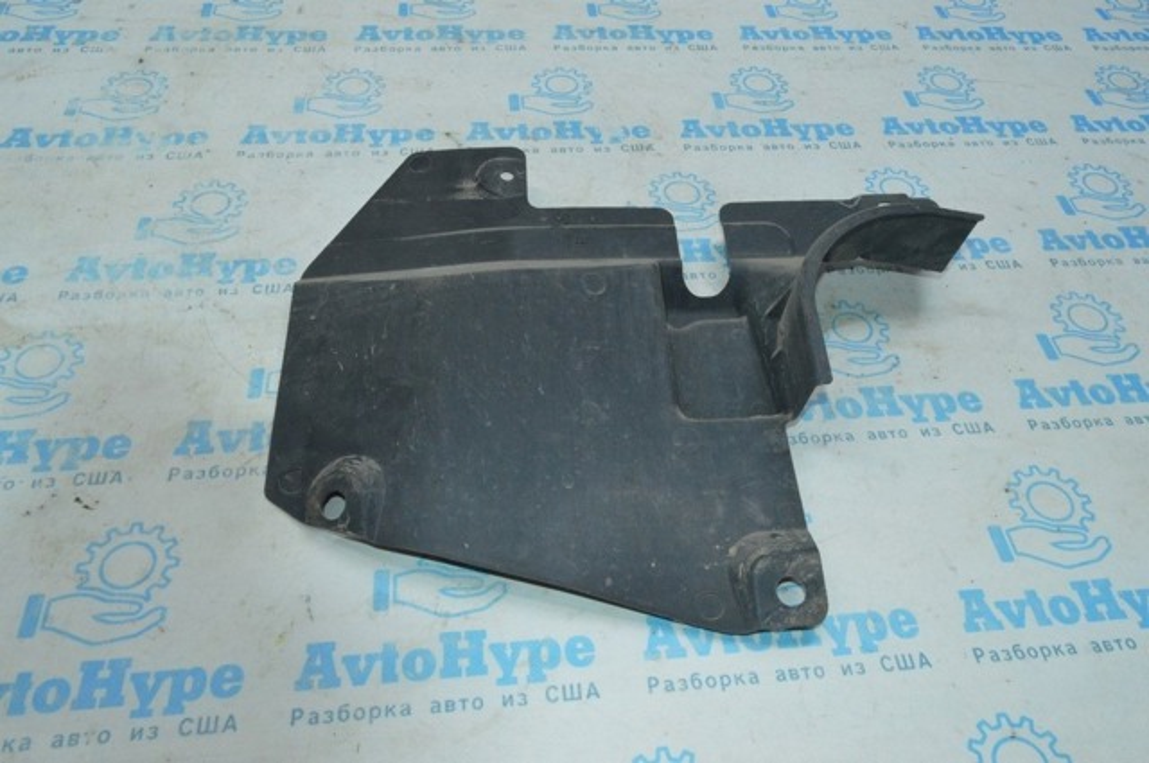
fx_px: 861
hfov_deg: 67.4
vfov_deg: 47.8
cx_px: 574
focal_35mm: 27
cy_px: 382
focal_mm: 18
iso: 3600
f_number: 16
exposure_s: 1/80
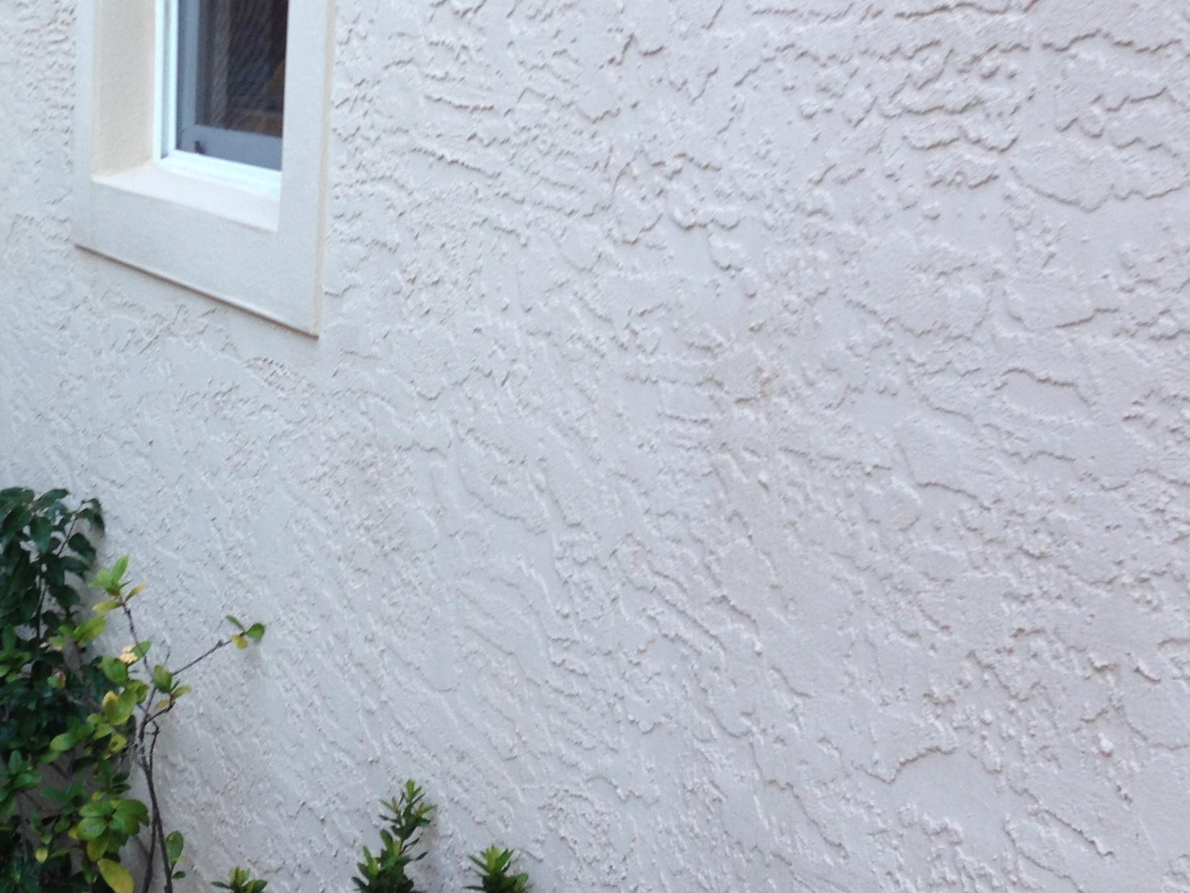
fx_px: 2063
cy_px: 280
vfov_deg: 24.3
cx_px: 170
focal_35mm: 60
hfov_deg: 31.0
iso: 50
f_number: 2.4
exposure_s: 1/30
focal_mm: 4.12
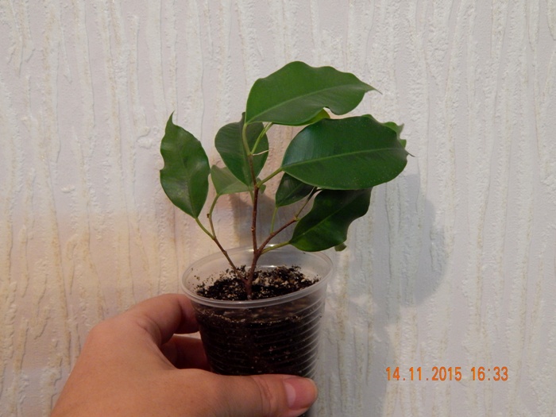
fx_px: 610
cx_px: 278
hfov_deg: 49.0
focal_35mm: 38
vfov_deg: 37.7
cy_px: 208
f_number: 3.4
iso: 400
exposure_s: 1/25
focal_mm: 6.8
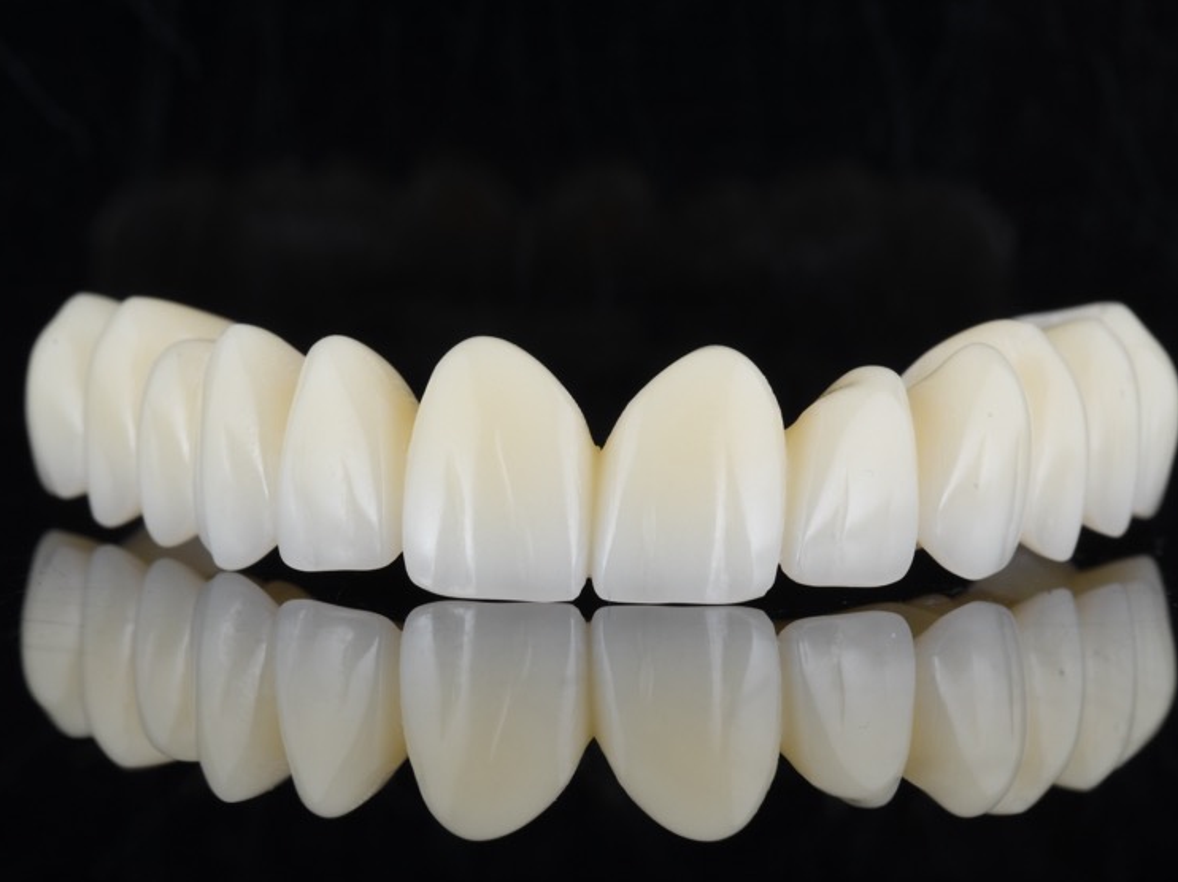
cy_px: 443
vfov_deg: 8.7
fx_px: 5817
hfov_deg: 11.6
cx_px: 573
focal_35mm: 171
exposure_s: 1/160
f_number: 29
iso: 400
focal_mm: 105
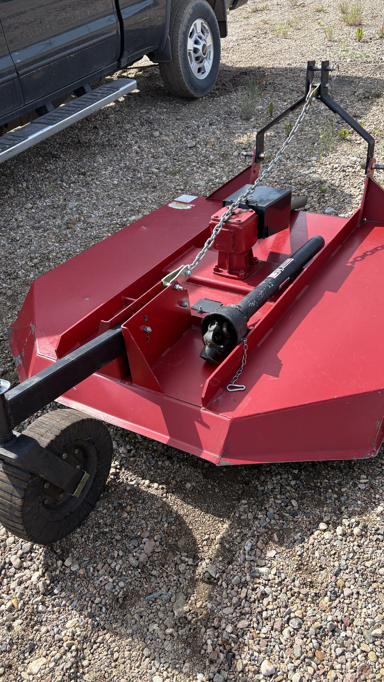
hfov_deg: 40.0
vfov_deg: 66.1
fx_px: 525
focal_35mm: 29
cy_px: 339
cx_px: 234
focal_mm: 5.96
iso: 50
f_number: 1.6
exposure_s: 1/1048
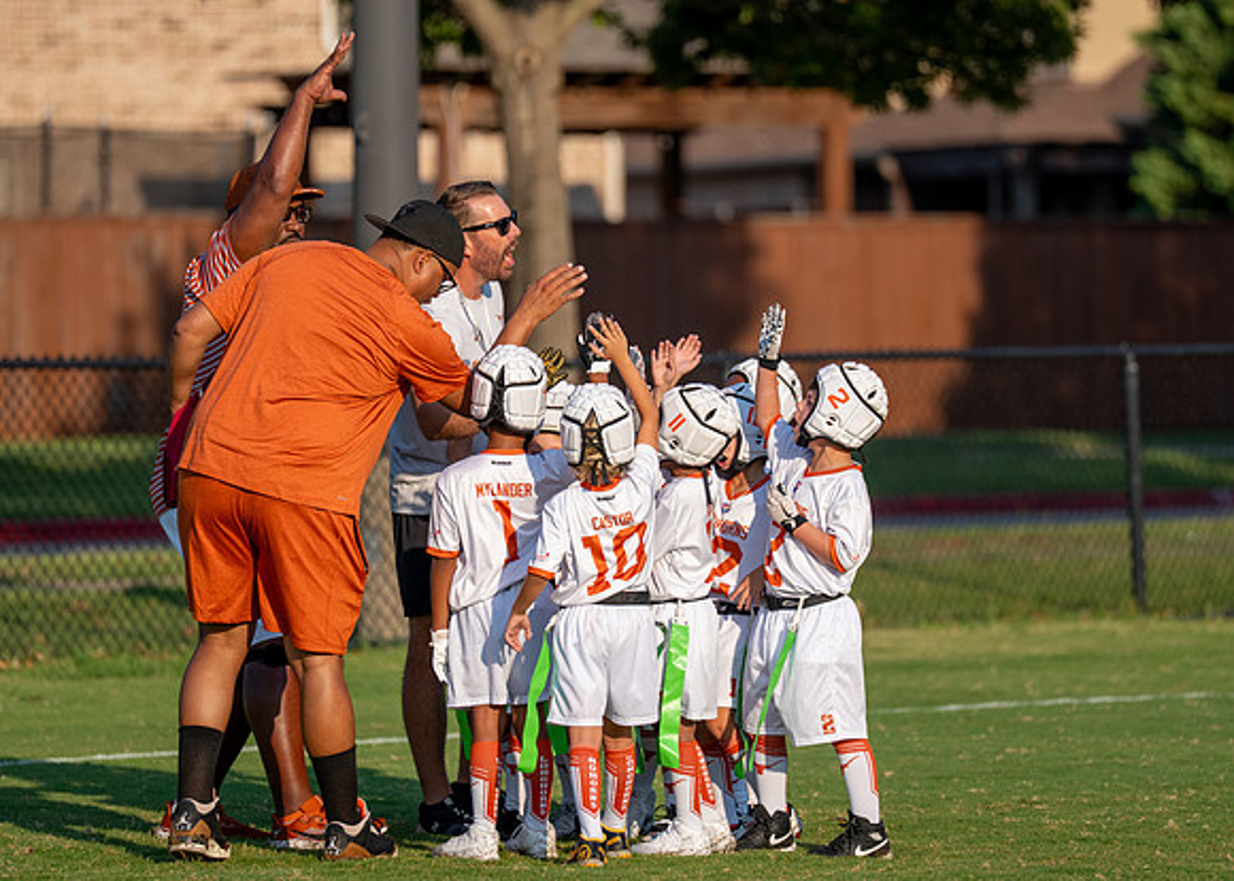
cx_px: 602
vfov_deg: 5.3
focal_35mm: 271
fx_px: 9486
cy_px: 394
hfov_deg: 7.4
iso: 200
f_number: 2.8
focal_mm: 200
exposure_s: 1/2500
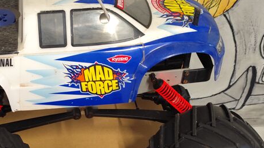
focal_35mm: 55
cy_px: 148
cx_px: 57
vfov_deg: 21.1
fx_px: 385
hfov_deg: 36.7
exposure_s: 1/25
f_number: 1.65
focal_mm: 6.14
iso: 1000
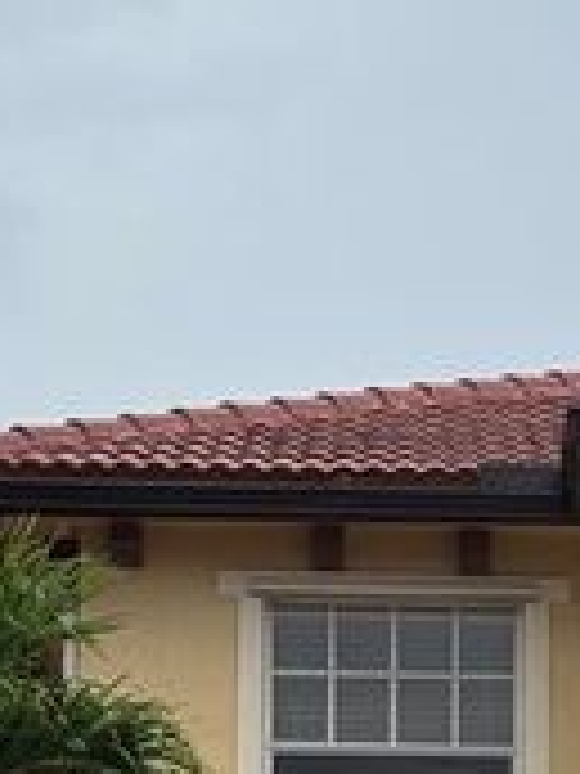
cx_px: 593
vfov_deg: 10.3
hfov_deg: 7.9
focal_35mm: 186
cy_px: 1168
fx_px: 4155
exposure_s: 1/2717
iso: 64
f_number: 1.78
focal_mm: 6.76
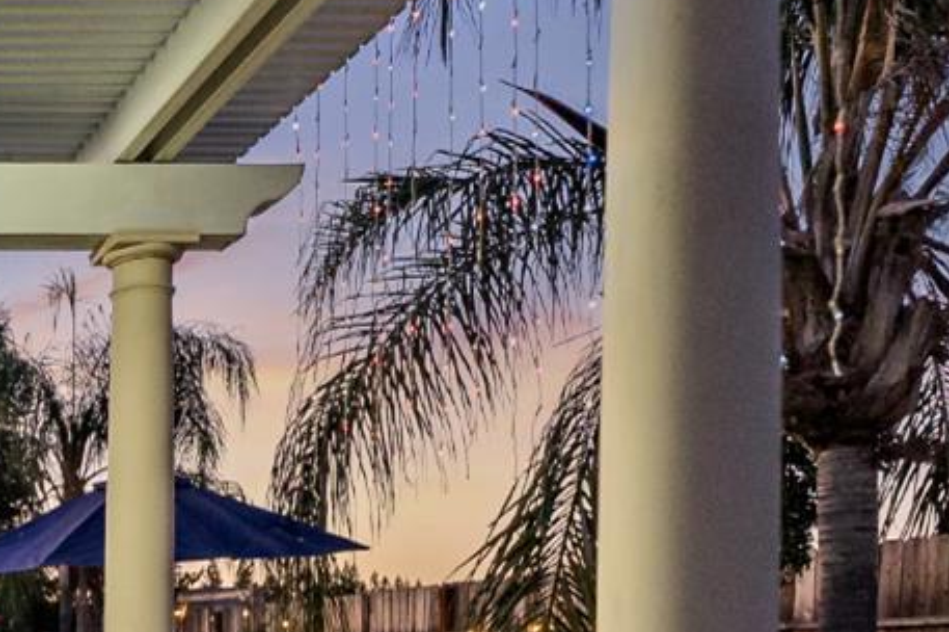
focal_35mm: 46
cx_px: -199
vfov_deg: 26.7
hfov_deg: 34.1
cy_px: 707
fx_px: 1212
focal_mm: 14
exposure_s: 1/160
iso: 2500
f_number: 2.8
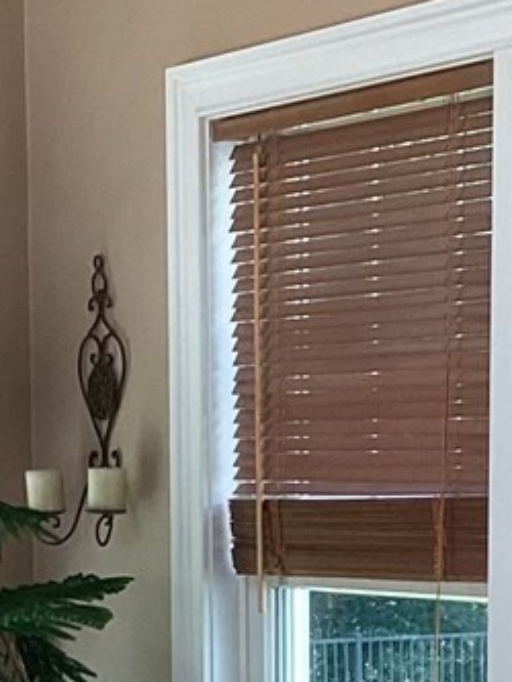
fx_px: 2818
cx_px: 166
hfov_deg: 10.4
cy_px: 846
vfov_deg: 13.4
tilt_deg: -8.8
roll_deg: +0.1
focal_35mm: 143
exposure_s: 1/120
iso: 100
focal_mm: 3.3
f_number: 2.4
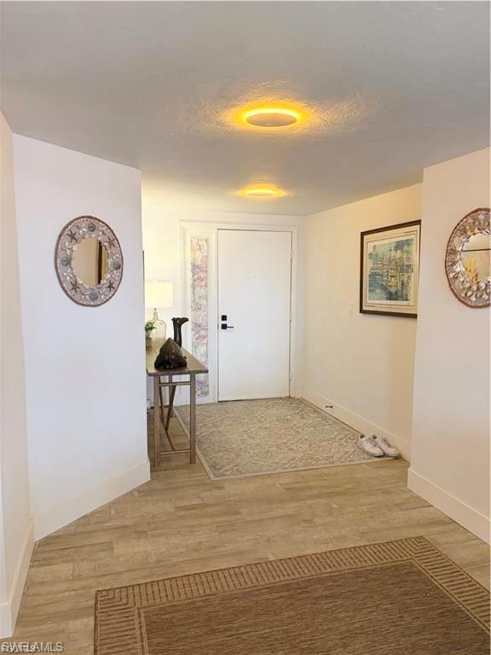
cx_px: 246
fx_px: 492
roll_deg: +0.8
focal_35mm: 26
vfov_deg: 67.3
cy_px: 328
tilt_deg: -6.1
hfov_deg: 53.1
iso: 250
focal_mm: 5.96
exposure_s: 1/120
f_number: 1.6
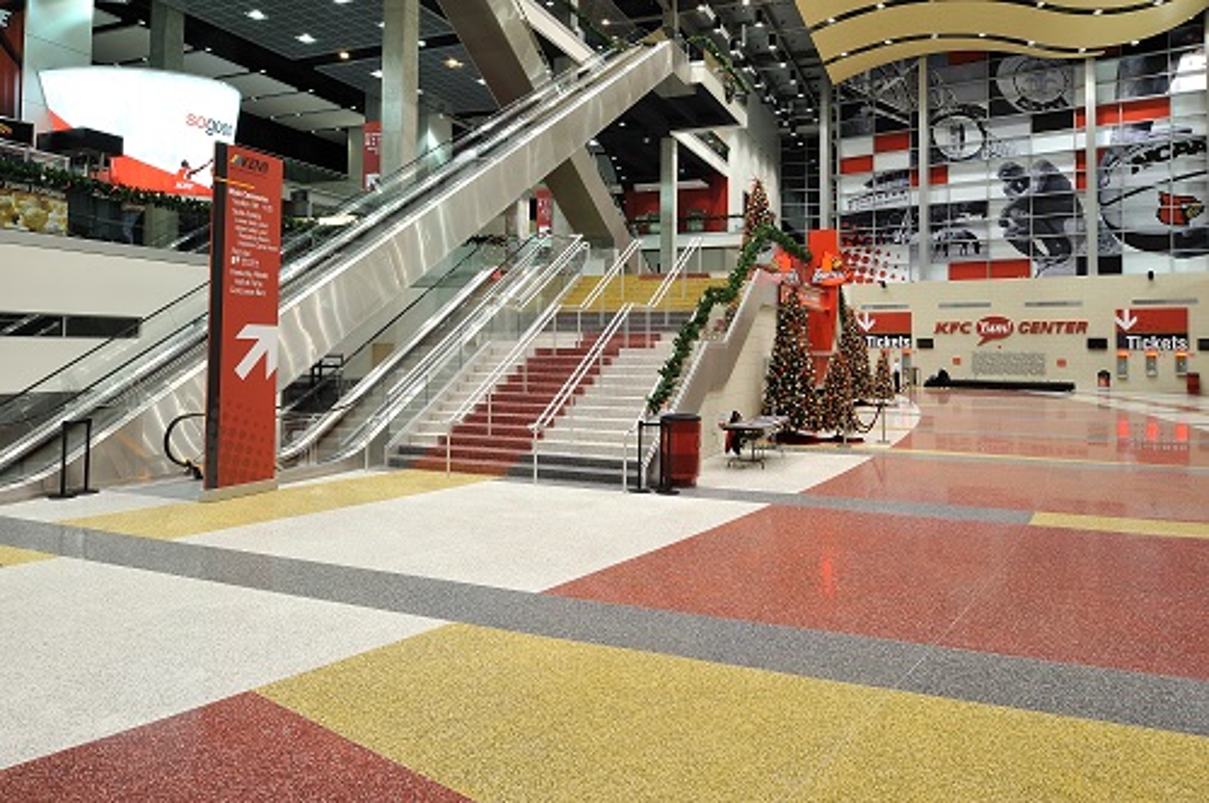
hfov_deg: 73.8
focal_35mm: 24
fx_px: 805
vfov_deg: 53.0
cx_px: 604
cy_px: 402
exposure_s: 4
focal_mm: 24
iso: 200
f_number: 22
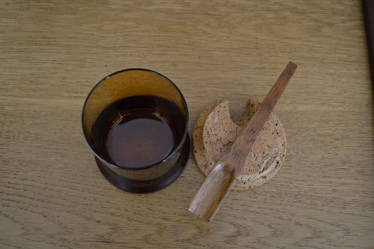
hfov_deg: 53.1
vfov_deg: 36.9
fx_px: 374
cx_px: 187
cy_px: 124
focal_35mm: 36
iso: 2500
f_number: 4
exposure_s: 1/60
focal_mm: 24
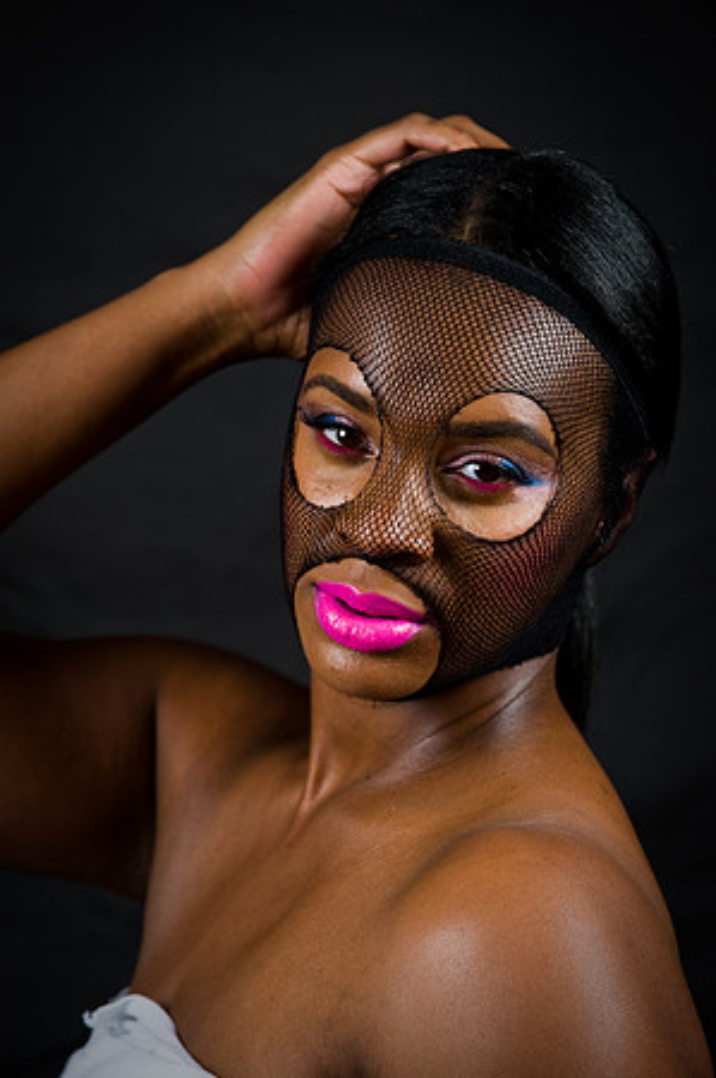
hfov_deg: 6.9
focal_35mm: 200
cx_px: 358
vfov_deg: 10.3
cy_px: 539
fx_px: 5980
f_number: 5.6
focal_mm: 200
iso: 200
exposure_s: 1/125
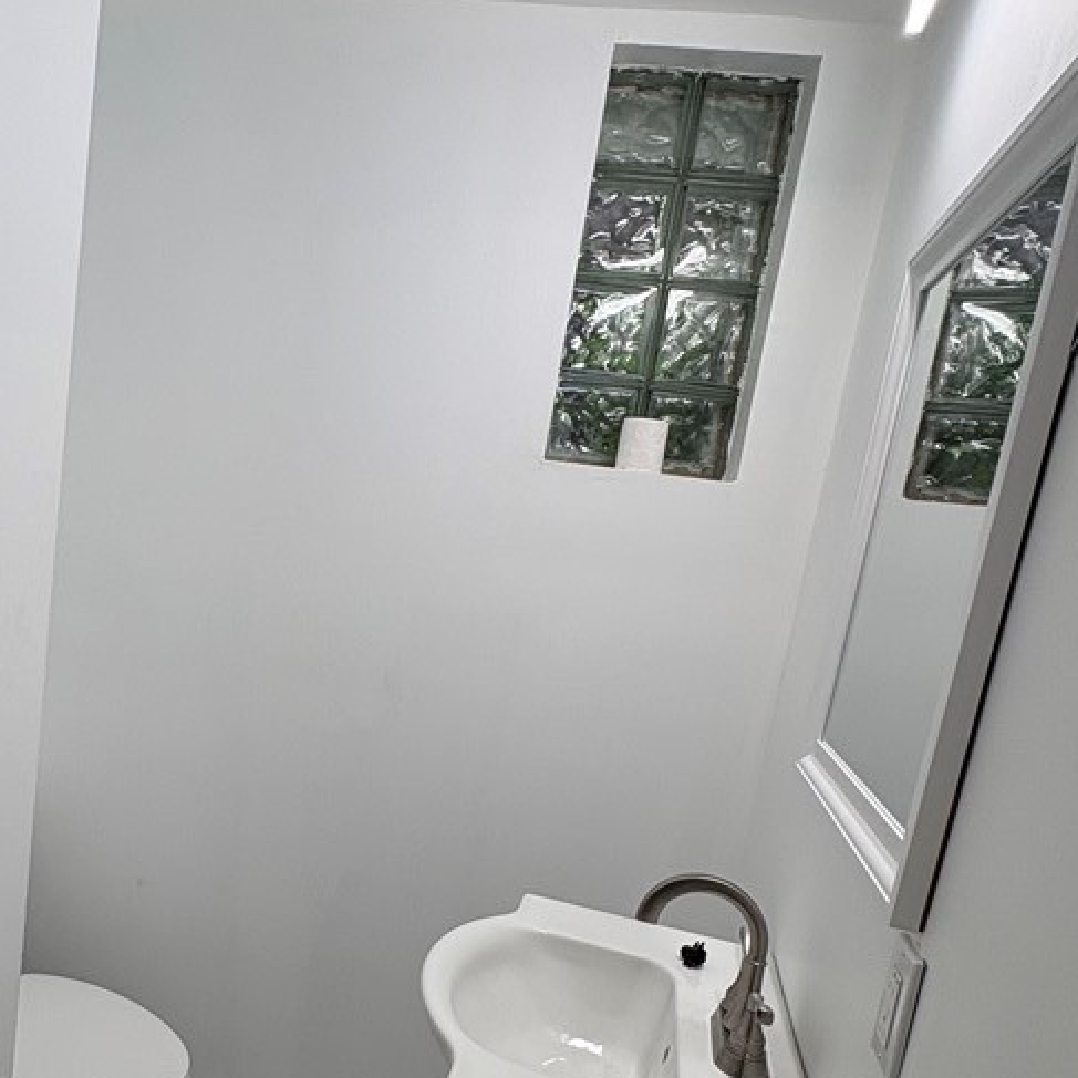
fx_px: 916
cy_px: 666
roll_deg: -8.2
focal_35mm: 26
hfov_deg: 58.8
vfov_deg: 60.2
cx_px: 319
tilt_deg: -9.9
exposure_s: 1/120
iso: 100
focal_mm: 2.22
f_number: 2.2
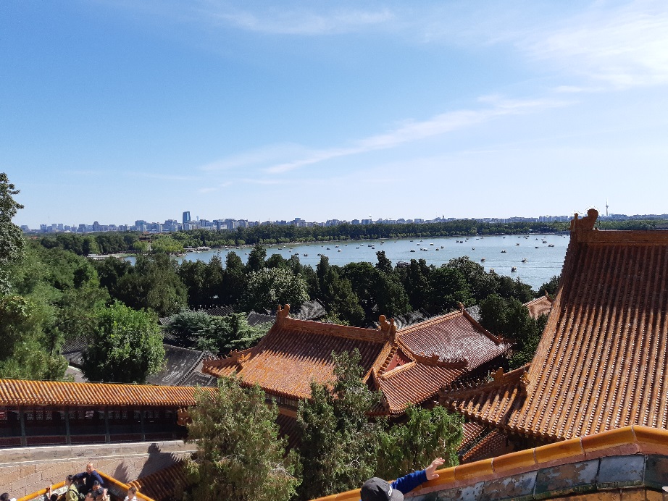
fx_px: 502
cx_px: 334
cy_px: 250
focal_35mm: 26
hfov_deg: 67.3
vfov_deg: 53.1
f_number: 1.7
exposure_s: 1/2198
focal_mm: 3.93
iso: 40
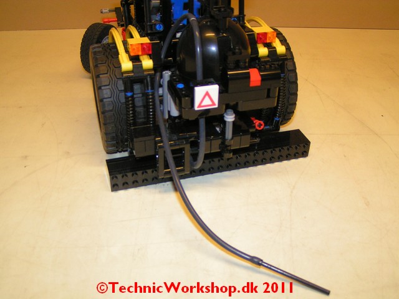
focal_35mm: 38
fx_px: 438
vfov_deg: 37.7
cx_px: 200
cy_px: 150
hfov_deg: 49.0
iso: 160
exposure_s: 1/40
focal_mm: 5.8
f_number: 2.8
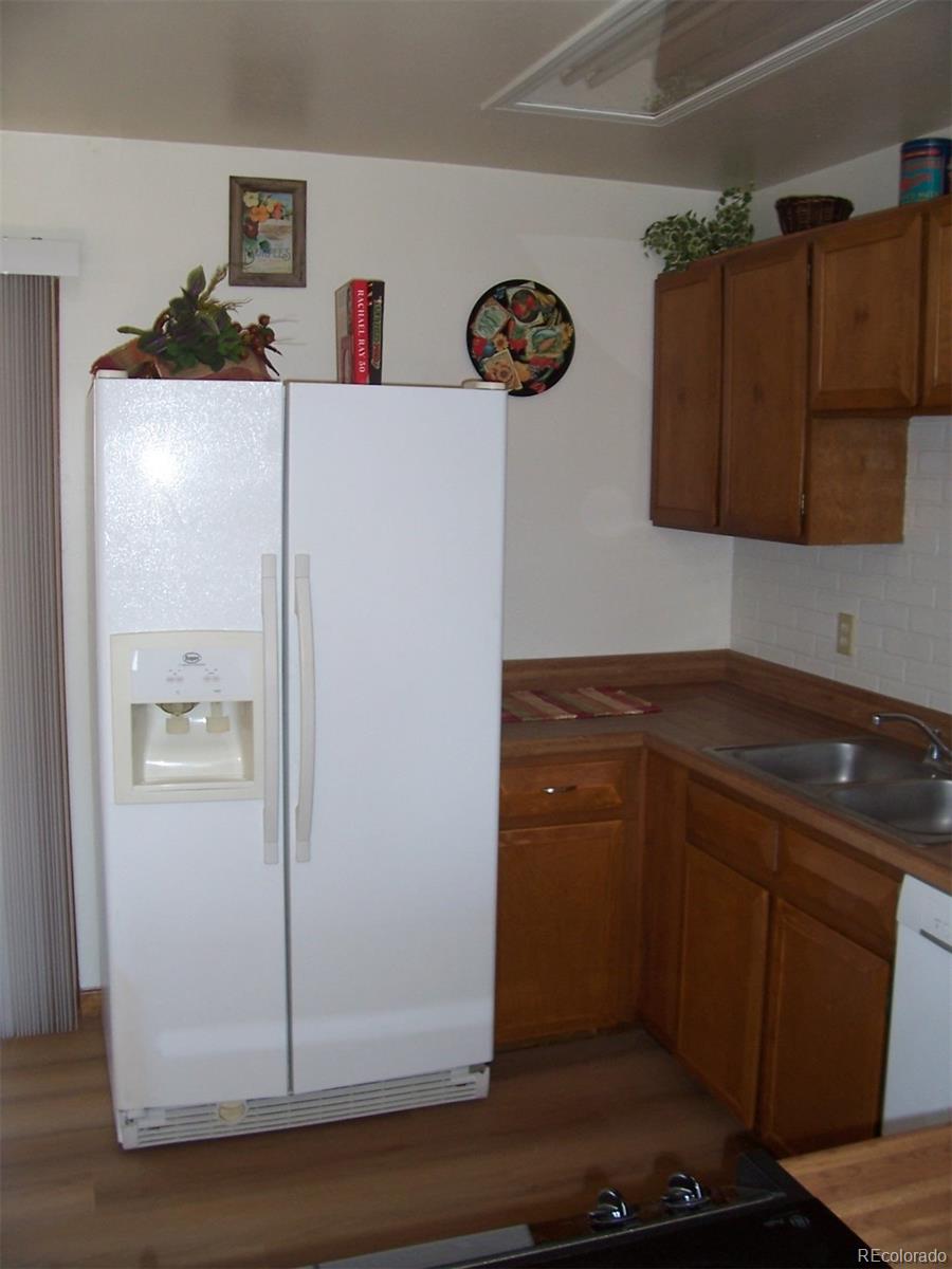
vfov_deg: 54.0
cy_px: 634
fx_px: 1247
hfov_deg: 41.8
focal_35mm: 34
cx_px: 476
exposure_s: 1/60
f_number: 2.7
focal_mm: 5.6
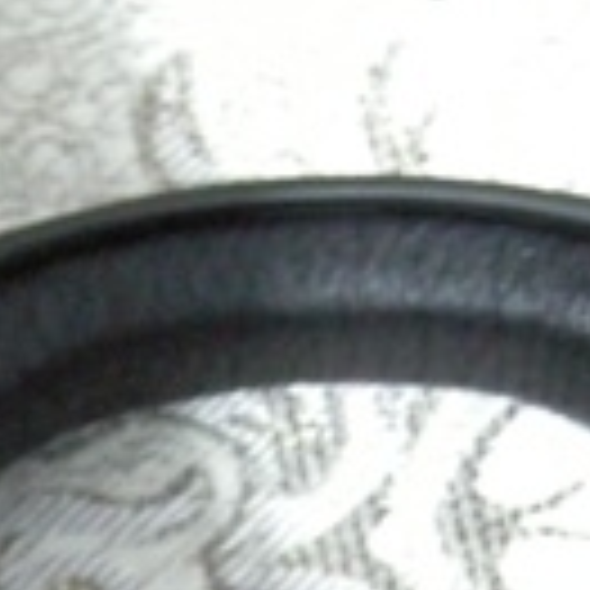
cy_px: 856
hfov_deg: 11.5
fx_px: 2931
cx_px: 176
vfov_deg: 11.1
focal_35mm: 152
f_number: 2.7
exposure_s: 1/2
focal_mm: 7.5
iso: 800
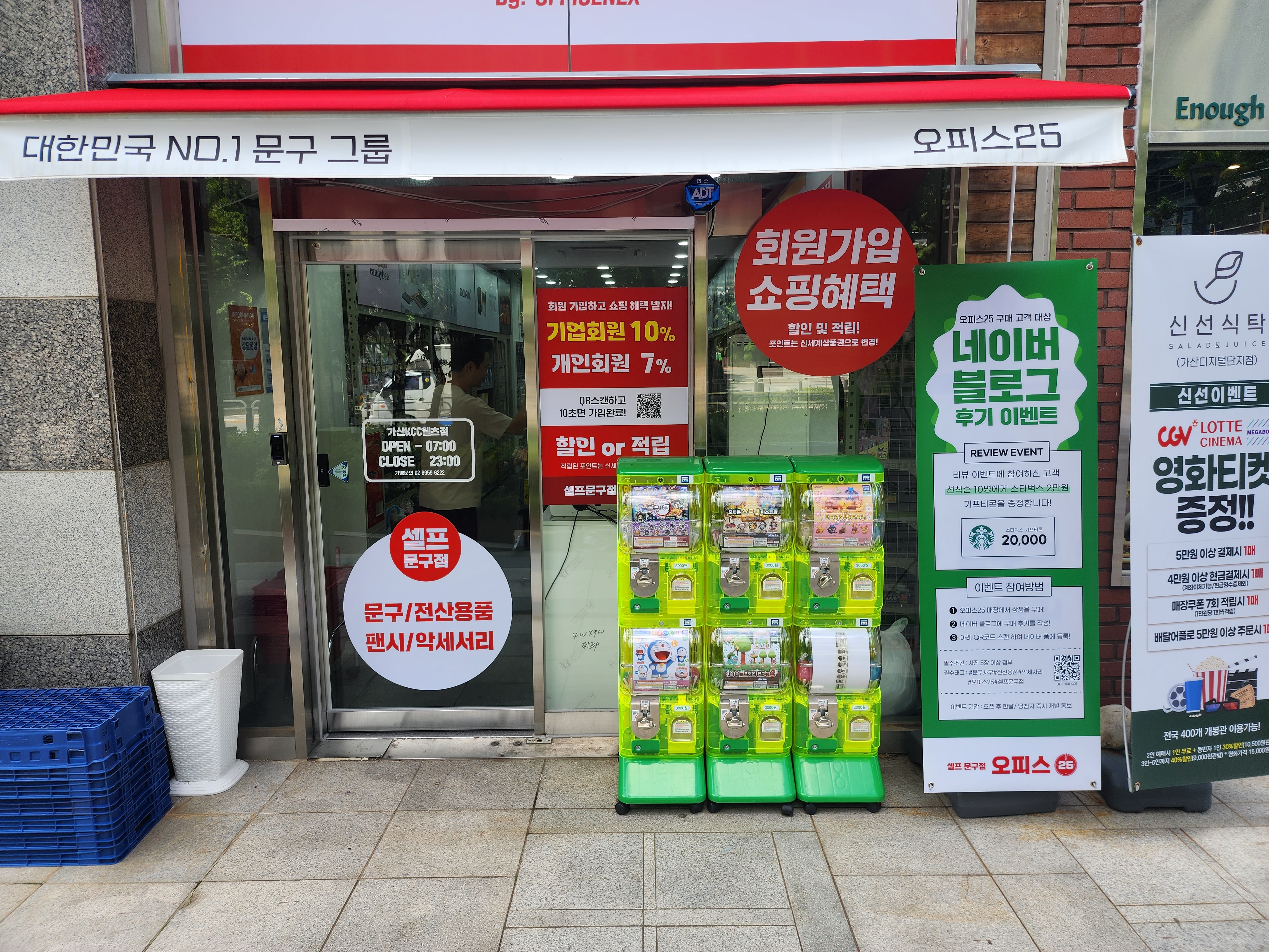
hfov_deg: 73.9
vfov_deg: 58.9
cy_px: 476
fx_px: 843
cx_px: 634
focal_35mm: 23
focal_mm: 6.4
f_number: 1.8
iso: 12
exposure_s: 1/196
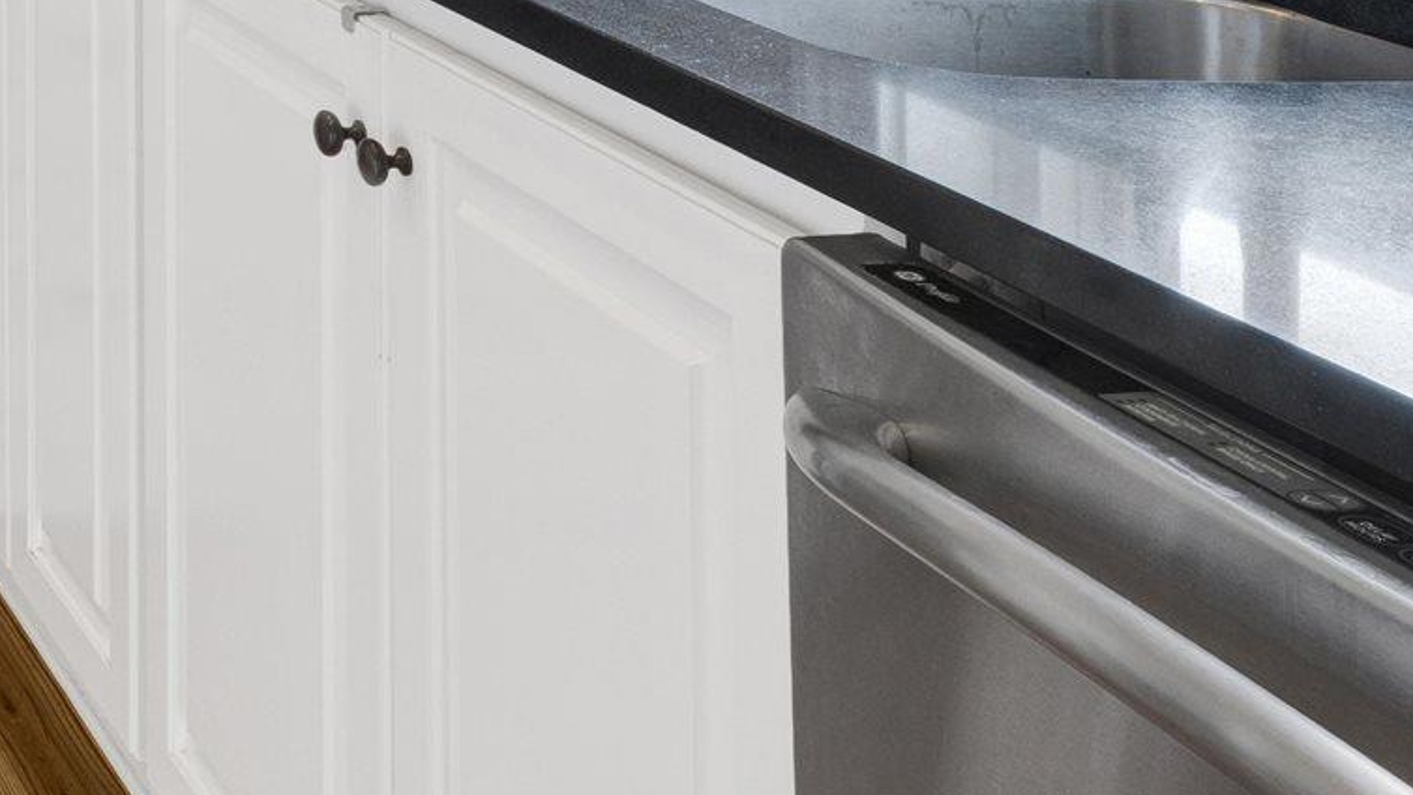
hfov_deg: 24.5
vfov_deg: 16.0
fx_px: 2398
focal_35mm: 64
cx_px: -770
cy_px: -636
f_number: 11
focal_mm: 15
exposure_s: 1/25
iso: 400
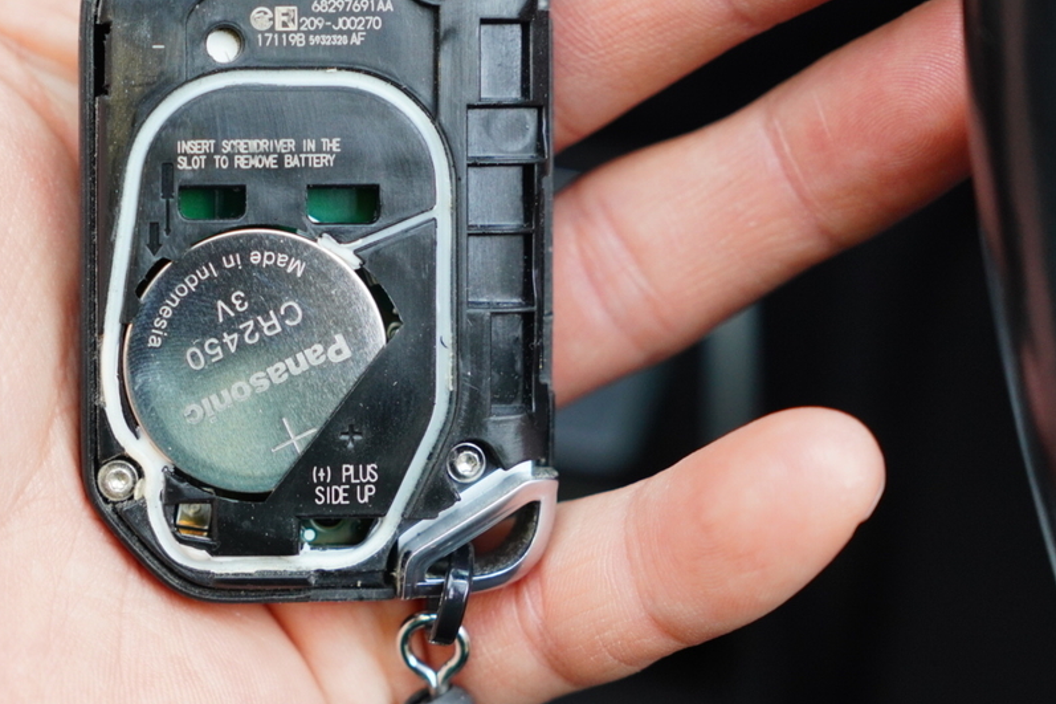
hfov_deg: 19.6
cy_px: 195
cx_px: 388
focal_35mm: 104
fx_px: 3050
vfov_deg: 13.1
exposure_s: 1/60
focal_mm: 46
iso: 800
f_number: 4
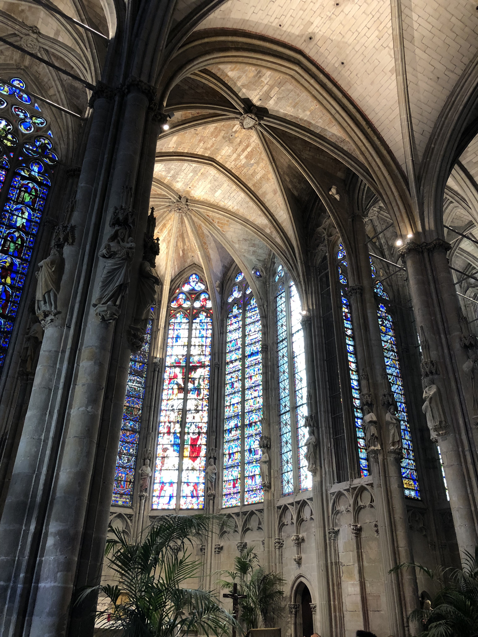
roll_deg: -0.3
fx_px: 516
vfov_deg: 63.4
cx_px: 239
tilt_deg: +30.8
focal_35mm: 28
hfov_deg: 49.7
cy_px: 318
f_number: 1.8
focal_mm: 4
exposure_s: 1/17
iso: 64
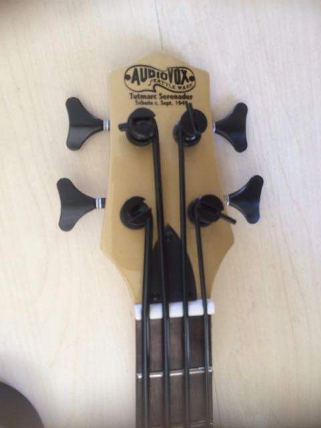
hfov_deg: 48.2
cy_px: 214
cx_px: 160
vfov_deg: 61.7
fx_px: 359
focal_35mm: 29
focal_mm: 4.15
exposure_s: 1/30
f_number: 2.2
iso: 50
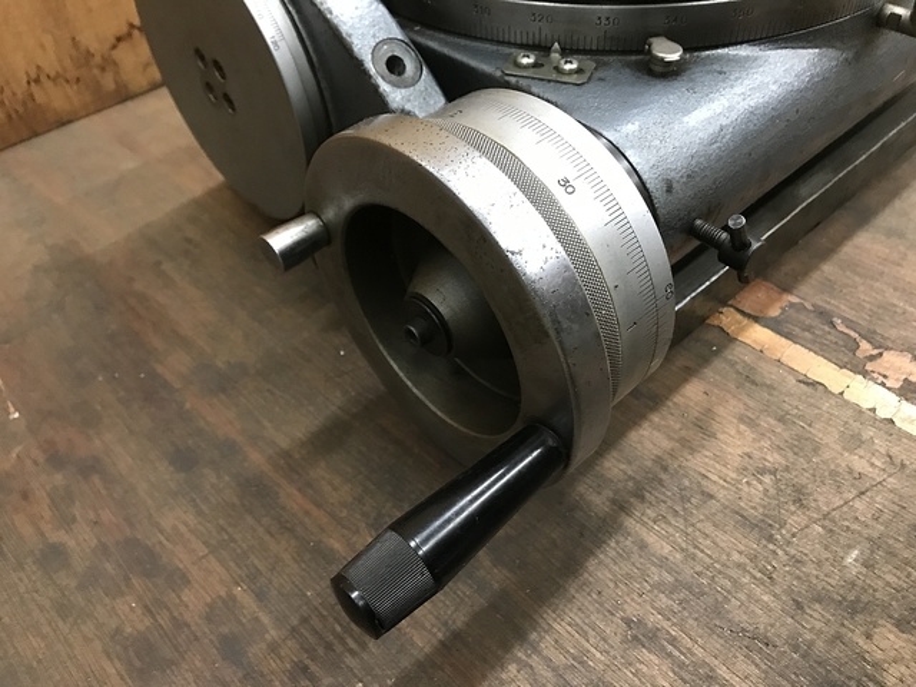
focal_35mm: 28
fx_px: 741
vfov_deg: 49.7
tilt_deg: -46.9
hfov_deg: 63.4
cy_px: 344
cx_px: 458
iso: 100
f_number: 1.8
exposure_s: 1/15
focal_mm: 3.99
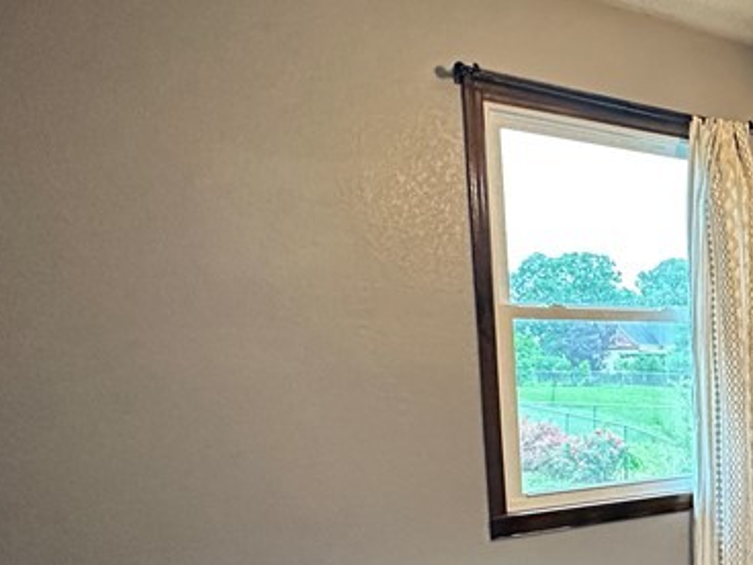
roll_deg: +0.6
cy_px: 459
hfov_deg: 39.4
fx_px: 848
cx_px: 823
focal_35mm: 39
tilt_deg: -6.6
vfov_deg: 35.5
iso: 800
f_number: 2.2
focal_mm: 2.22
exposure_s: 1/60
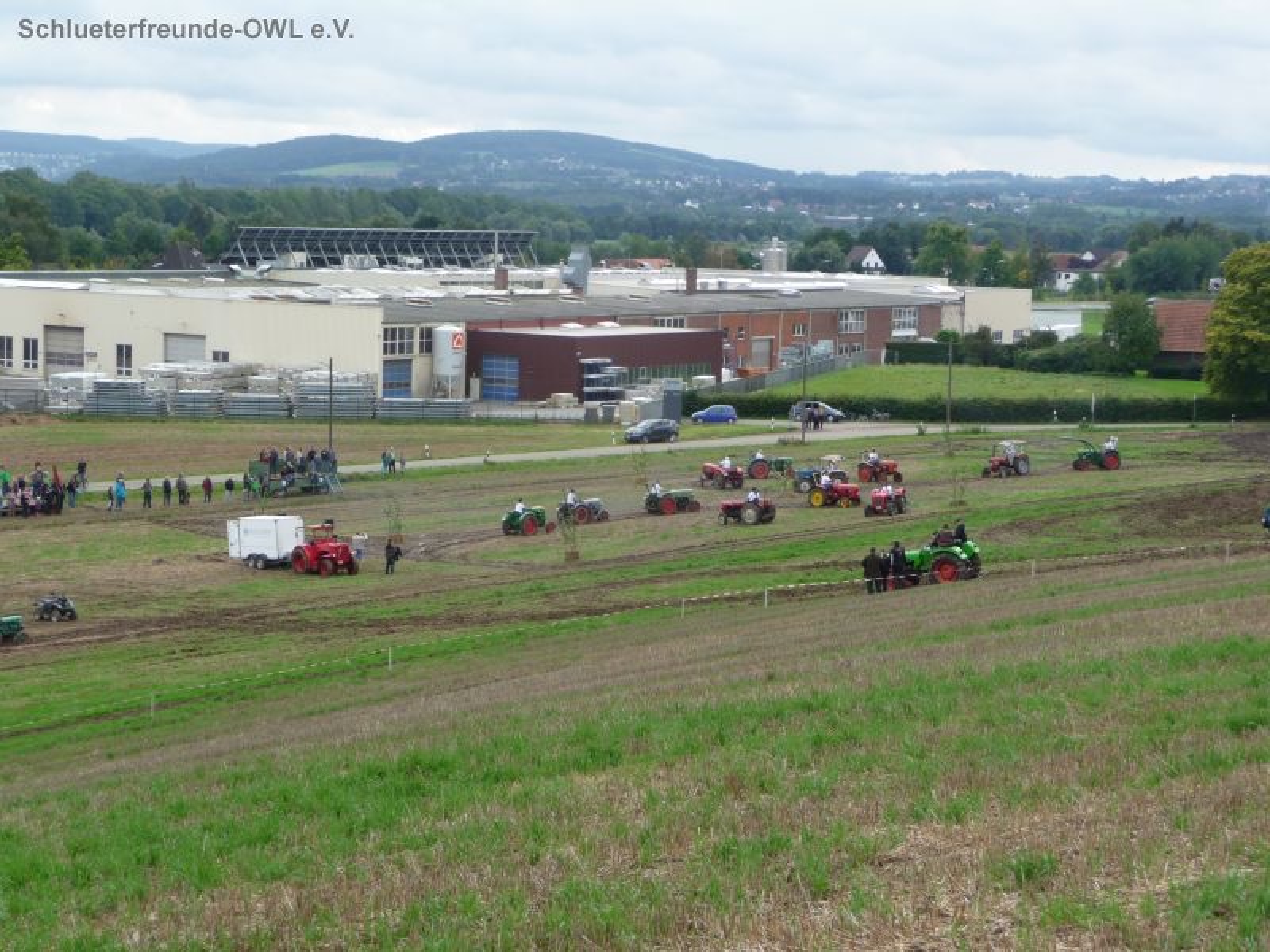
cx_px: 635
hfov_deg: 27.0
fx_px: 2642
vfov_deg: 20.4
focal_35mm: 72
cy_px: 476
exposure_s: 1/200
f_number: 4.6
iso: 100
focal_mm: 12.2
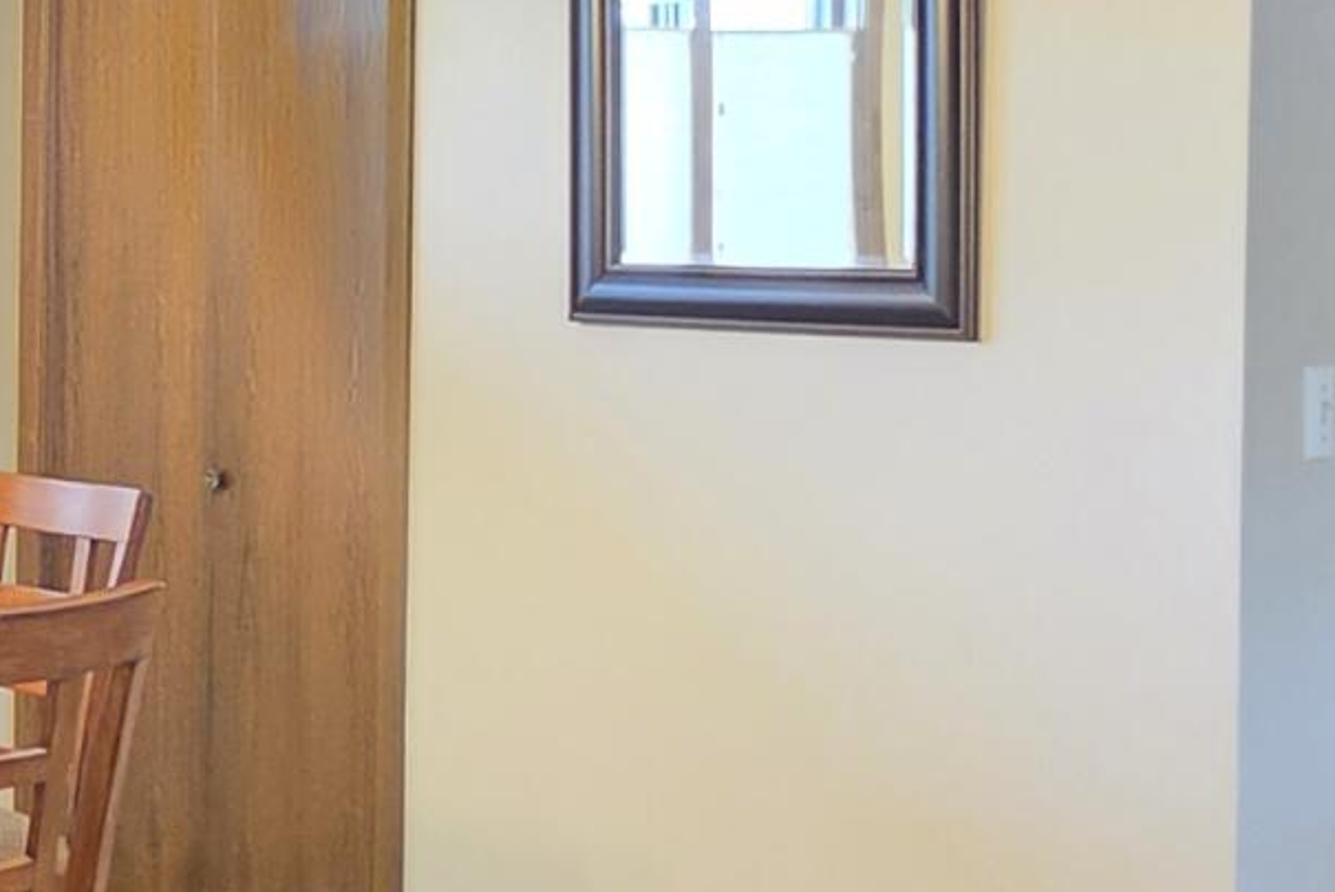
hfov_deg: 27.7
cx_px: -104
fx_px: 2486
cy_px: 289
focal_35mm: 67
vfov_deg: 20.3
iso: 500
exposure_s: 1/60
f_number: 1.9
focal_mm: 2.2
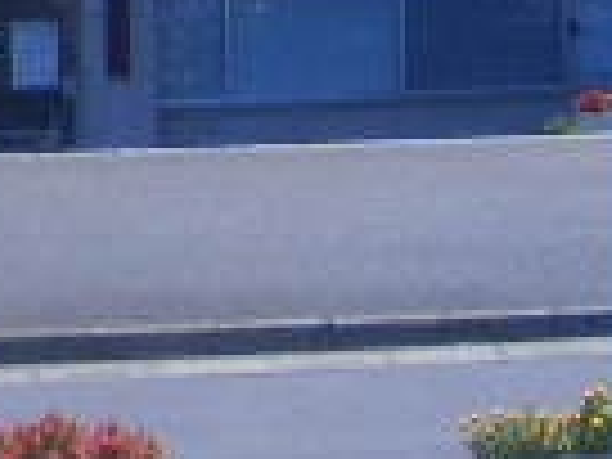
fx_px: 2917
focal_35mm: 165
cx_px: 148
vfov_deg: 8.7
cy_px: -270
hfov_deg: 11.9
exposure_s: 1/500
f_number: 4.3
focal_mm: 5.8
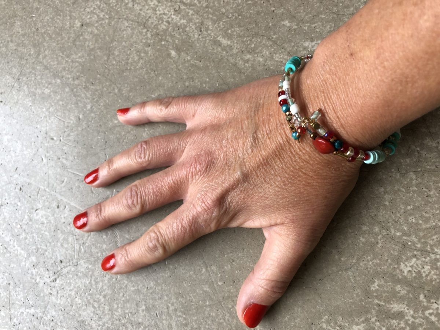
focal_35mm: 28
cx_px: 220
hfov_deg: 63.4
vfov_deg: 49.7
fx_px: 356
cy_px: 165
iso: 32
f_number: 1.8
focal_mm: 3.99
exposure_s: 1/30
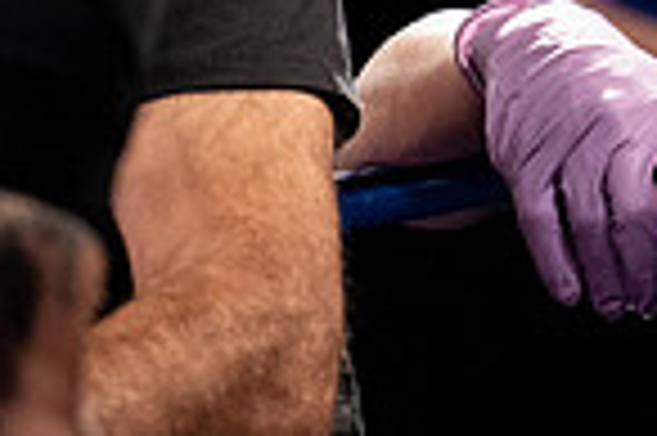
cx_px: 940
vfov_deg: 4.9
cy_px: -411
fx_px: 5068
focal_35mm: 278
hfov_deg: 7.3
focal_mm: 70
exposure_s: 1/800
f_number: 4
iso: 3200
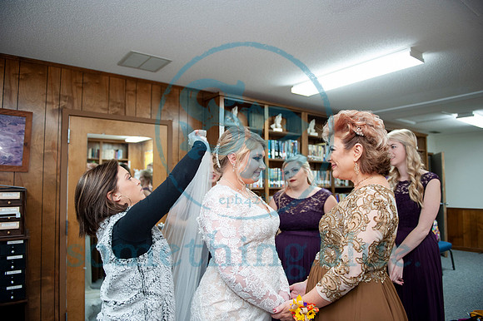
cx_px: 242
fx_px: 322
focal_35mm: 24
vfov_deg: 53.1
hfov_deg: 73.8
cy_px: 160
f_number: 2.8
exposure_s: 1/125
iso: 1250
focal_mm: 24
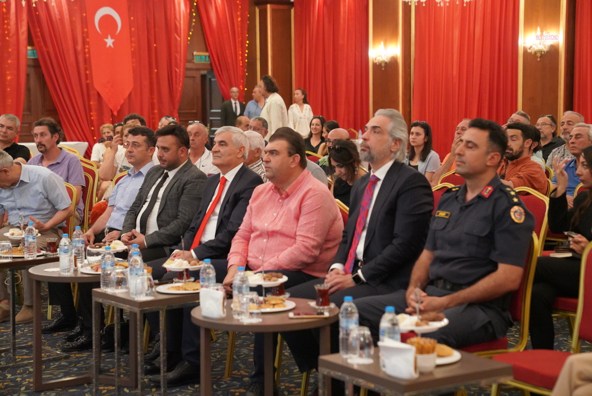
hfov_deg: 28.8
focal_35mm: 70
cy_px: 198
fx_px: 1152
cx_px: 296
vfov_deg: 19.5
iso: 10000
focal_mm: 70
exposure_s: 1/160
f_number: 4
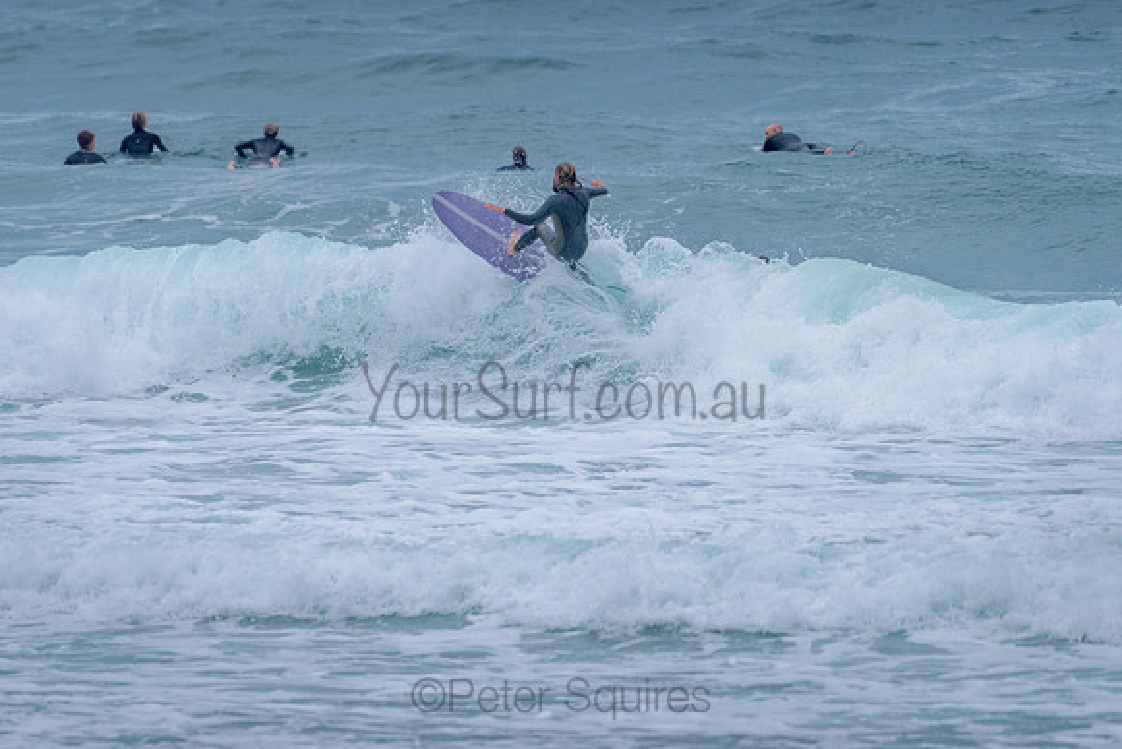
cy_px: 291
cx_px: 563
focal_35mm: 613
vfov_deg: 2.2
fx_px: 19102
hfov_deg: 3.4
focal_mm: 500
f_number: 5.6
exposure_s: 1/2000
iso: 1250
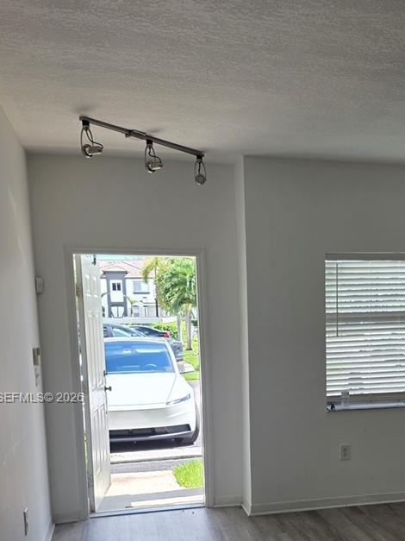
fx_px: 687
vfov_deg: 41.8
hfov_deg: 32.2
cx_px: 312
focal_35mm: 44
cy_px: 399
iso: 32
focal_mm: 6.25
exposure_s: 1/359
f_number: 1.7
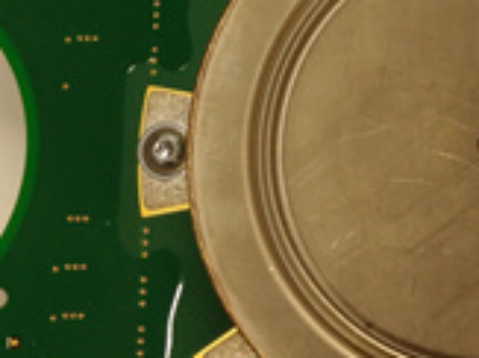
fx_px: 1148
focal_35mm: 83
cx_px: 511
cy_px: 7
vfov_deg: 17.4
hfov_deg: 22.4
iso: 172
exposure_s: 1/33
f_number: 2
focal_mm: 3.79
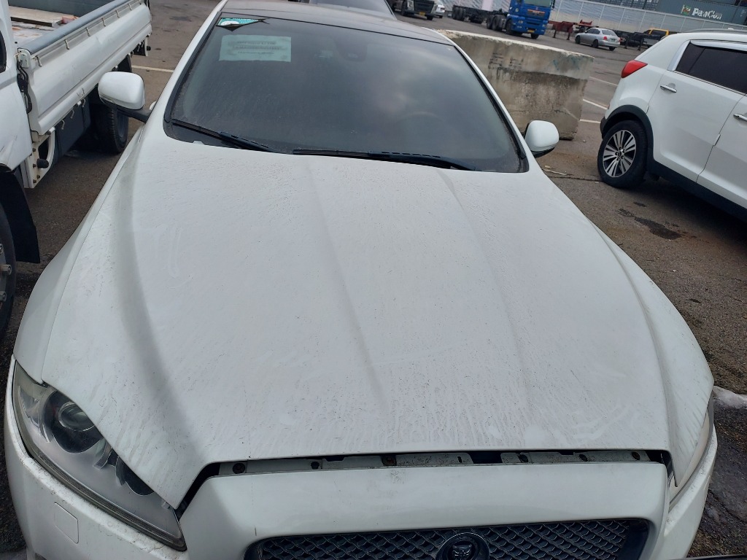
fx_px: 518
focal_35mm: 24
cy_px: 280
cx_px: 374
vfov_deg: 56.8
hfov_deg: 71.6
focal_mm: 4.6
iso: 40
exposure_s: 1/949
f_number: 1.8
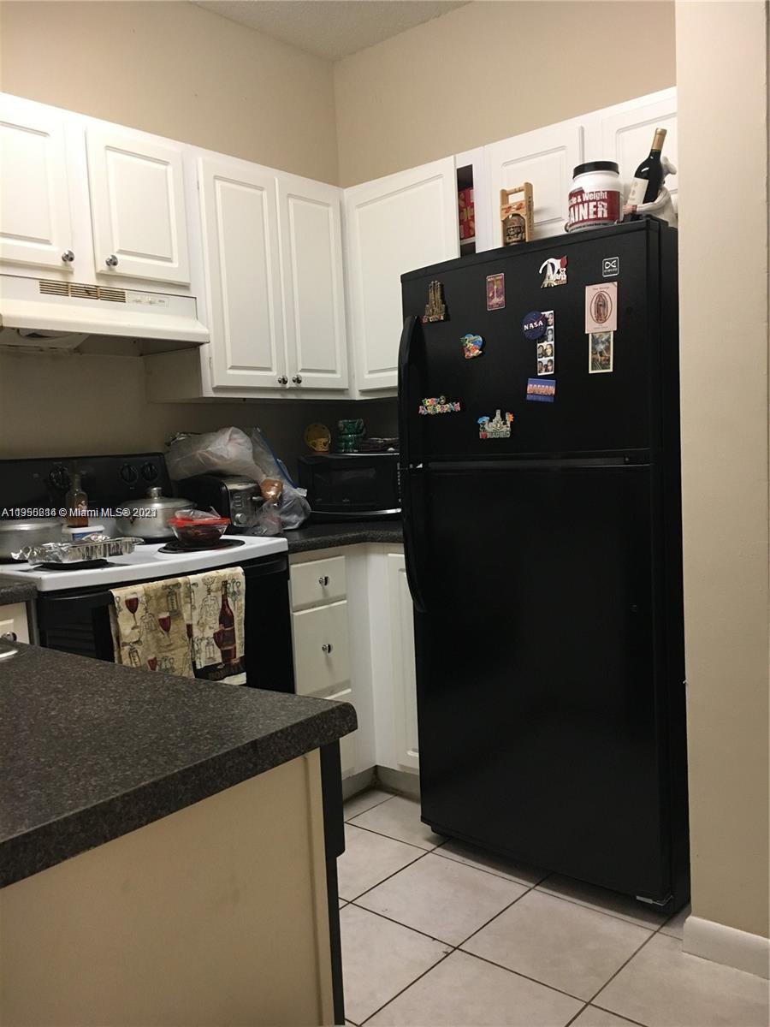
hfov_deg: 48.2
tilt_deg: -6.0
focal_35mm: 29
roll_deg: +1.8
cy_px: 514
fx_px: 860
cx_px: 385
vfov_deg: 61.7
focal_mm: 4.15
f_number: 2.2
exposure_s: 1/30
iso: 125
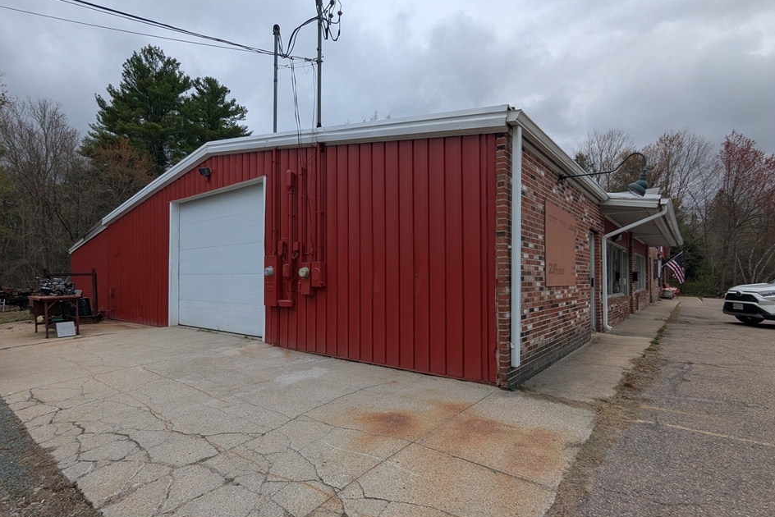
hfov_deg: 89.8
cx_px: 359
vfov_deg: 67.4
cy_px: 272
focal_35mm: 18
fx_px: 388
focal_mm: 2.35
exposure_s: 1/1721
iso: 51
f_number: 2.2
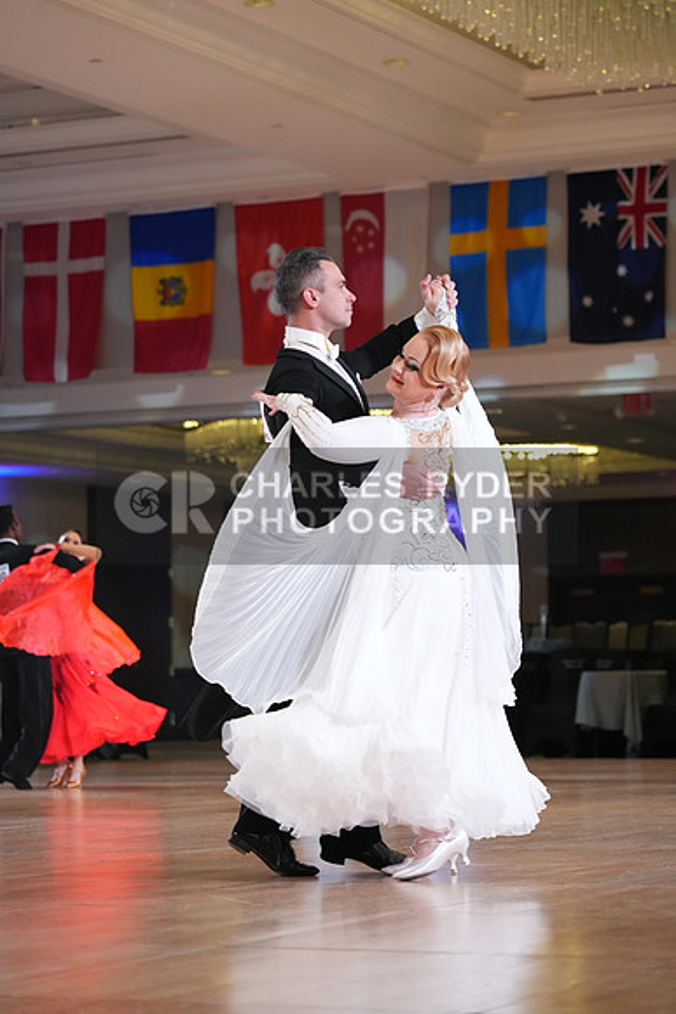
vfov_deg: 19.5
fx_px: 2956
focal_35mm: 105
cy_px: 507
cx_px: 338
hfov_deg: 13.0
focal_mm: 105
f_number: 4
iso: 3200
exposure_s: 1/400
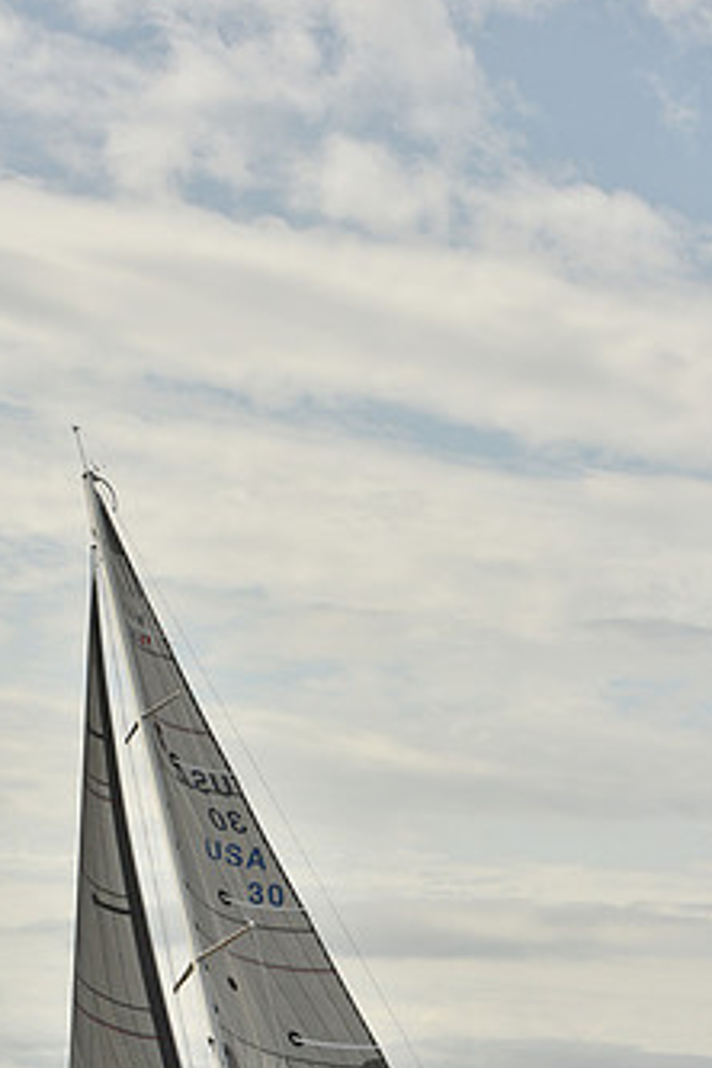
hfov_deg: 11.2
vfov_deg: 16.7
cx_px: 146
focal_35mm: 122
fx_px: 3619
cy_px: 728
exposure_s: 1/800
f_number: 10
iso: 250
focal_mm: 70
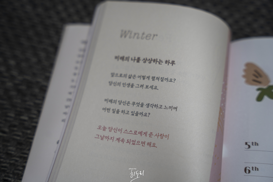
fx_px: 531
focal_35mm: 70
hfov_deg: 28.8
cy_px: 91
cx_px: 136
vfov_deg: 19.5
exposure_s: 1/80
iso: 160
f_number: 2.8
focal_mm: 70
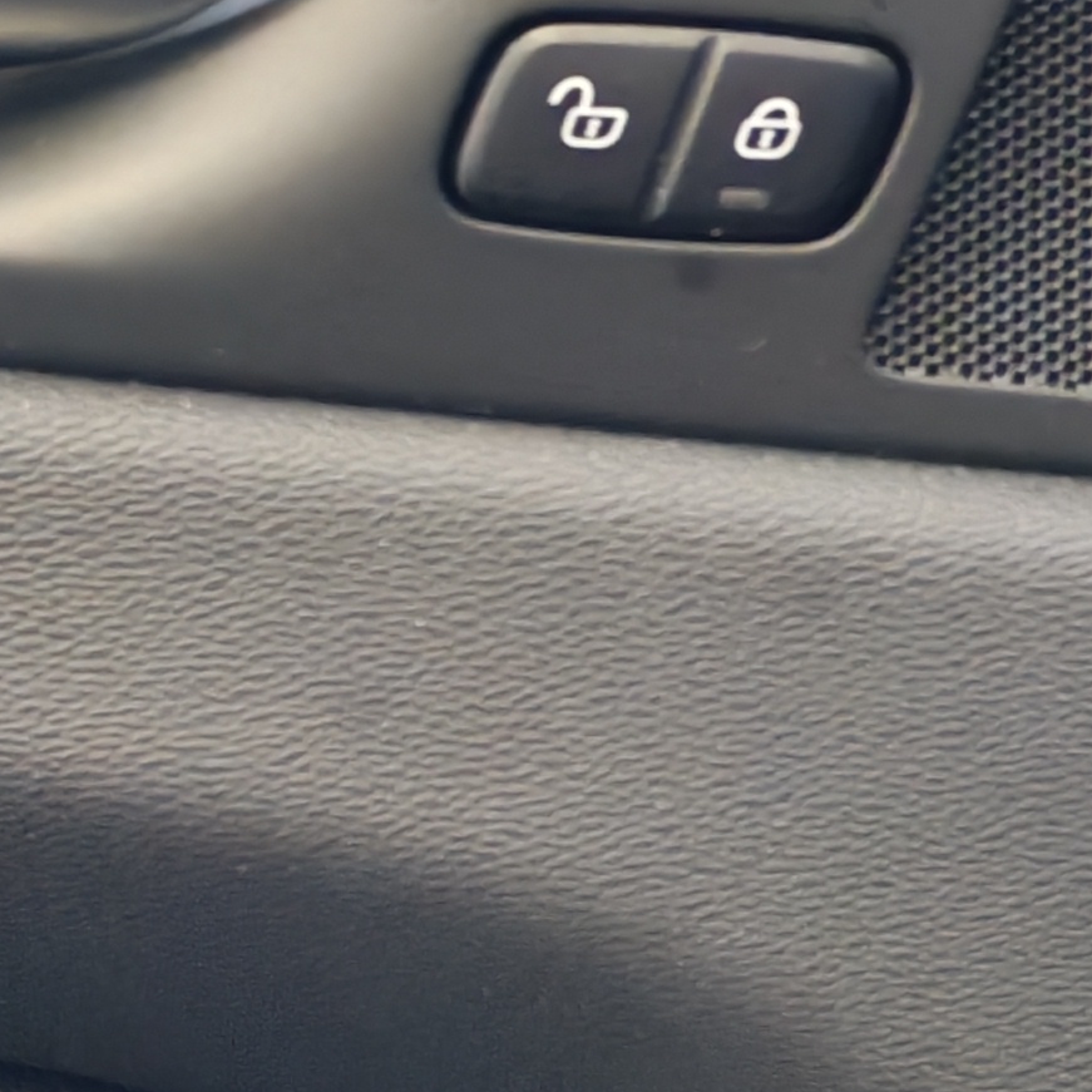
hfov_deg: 13.1
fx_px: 4747
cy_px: 815
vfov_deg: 13.1
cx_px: 732
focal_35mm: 133
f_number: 1.9
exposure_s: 1/60
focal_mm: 6.12
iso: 2006
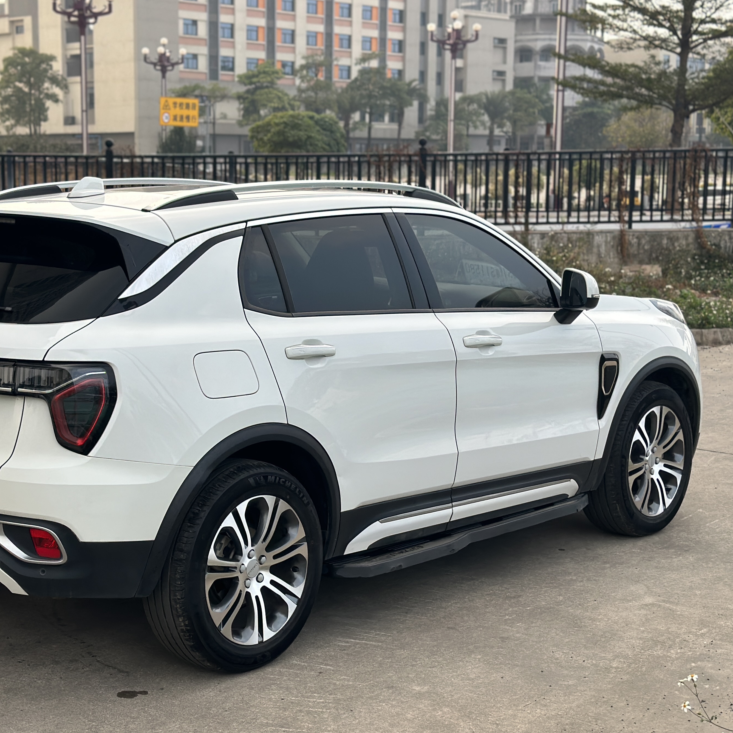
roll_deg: -0.2
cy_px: 394
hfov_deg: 26.7
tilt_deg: -8.1
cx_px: 234
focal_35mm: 64
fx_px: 1533
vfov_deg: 26.9
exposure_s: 1/935
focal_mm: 6.86
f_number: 1.78
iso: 80
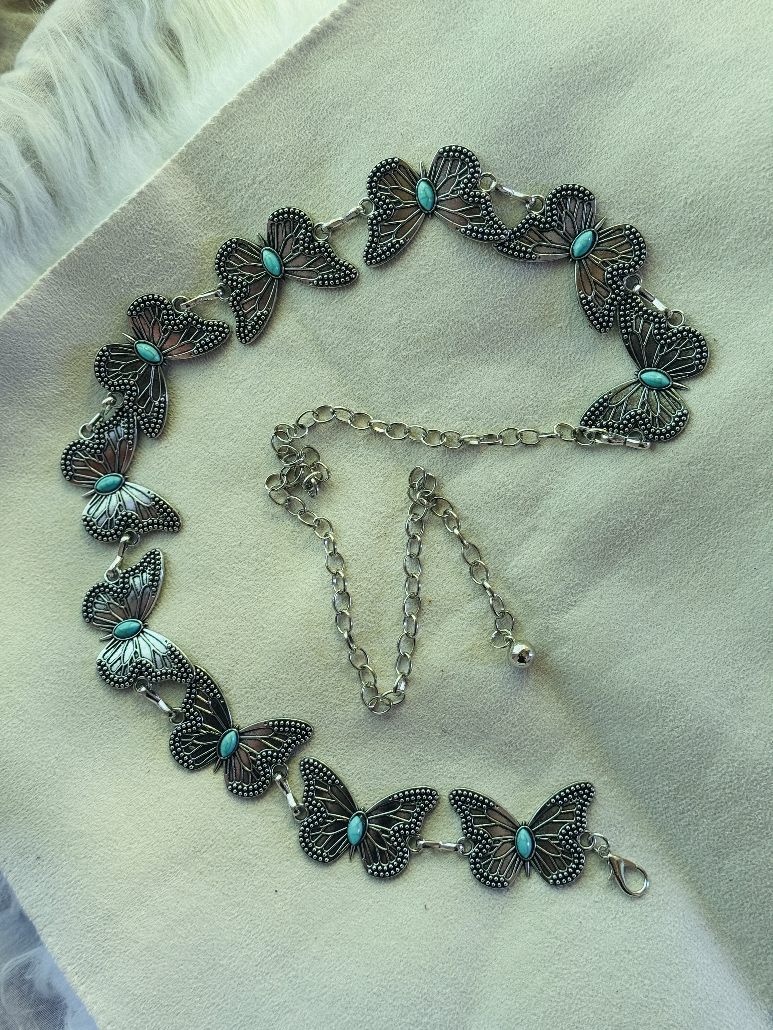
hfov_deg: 30.3
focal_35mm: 48
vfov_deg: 39.7
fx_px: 1429
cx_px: 386
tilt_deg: -80.0
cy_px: 515
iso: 50
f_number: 1.78
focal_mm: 6.76
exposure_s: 1/126
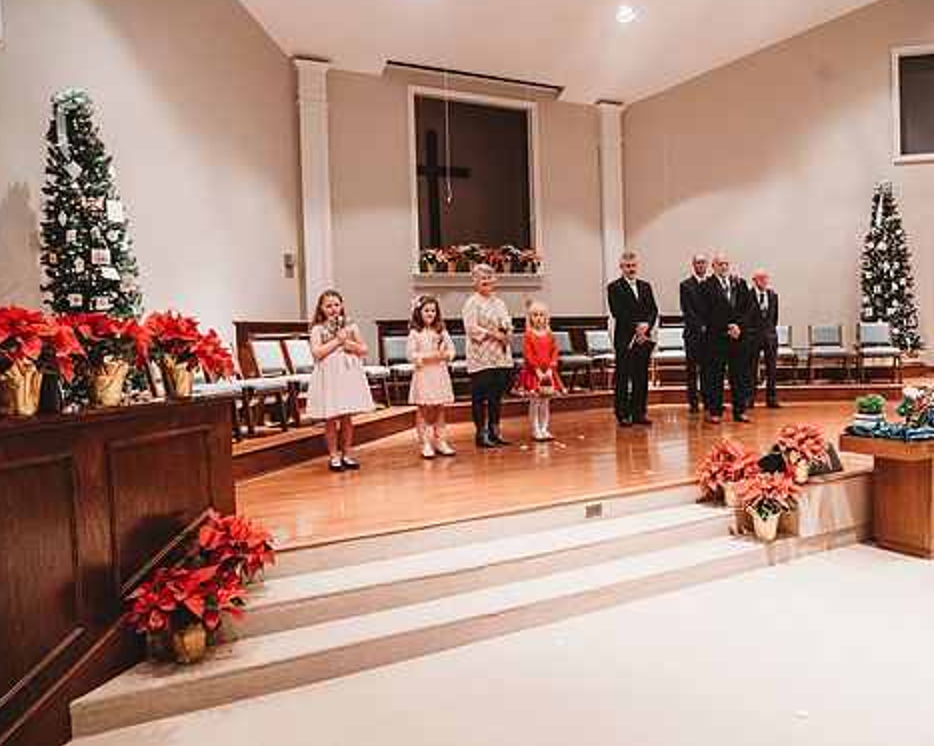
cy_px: 361
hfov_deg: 61.8
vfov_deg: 51.5
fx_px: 774
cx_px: 556
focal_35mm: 28
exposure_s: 1/125
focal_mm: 24
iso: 2000
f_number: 4
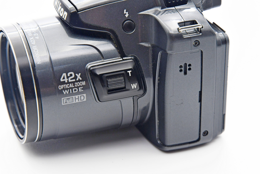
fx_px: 867
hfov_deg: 17.1
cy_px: 87
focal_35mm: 120
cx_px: 130
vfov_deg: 11.4
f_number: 8
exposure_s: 1/125
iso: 1250
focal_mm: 80
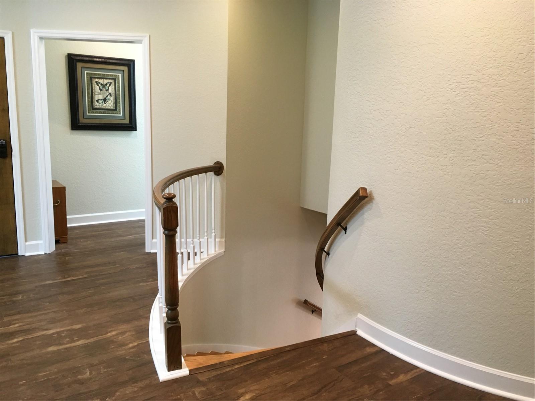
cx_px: 268
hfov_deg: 61.7
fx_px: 448
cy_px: 200
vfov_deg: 48.2
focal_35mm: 29
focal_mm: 4.15
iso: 125
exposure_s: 1/30
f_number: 2.2
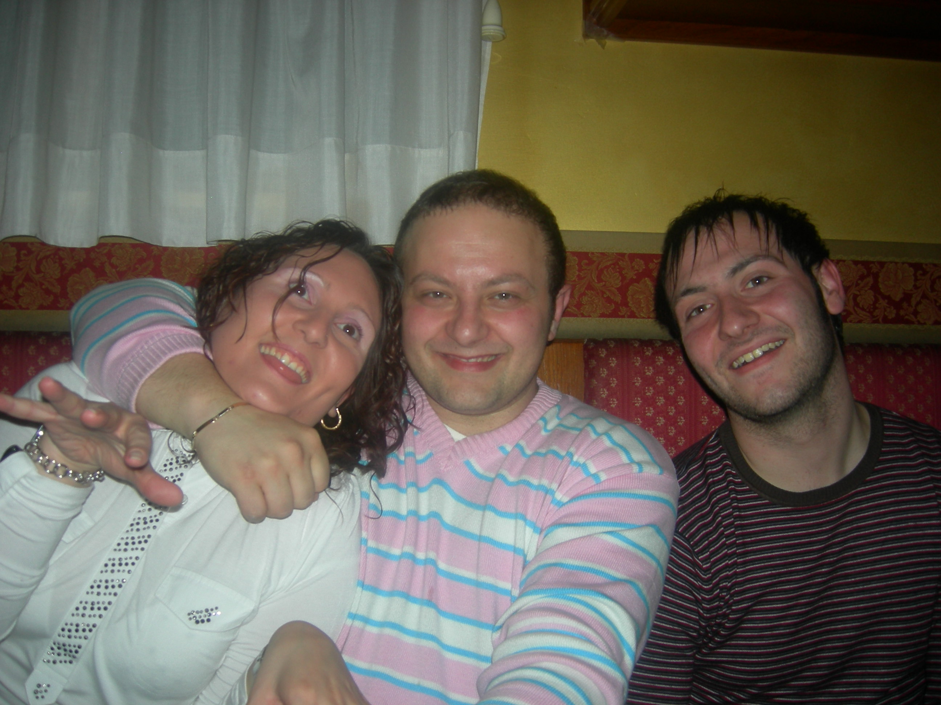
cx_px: 470
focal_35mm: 36
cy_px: 352
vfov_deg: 39.7
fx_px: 979
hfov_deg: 51.4
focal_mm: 7.5
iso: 64
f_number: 2.7
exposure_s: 1/60.1
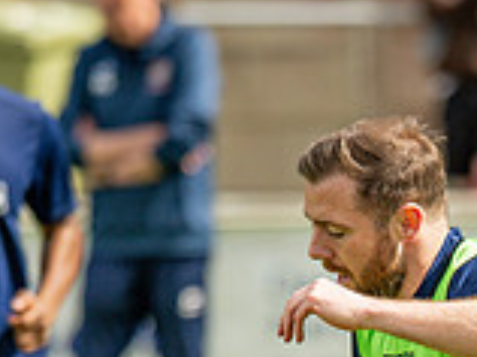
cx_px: 611
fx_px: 8434
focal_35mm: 613
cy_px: 588
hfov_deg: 3.2
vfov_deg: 2.4
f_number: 1.8
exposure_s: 1/8000
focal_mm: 135
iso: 200
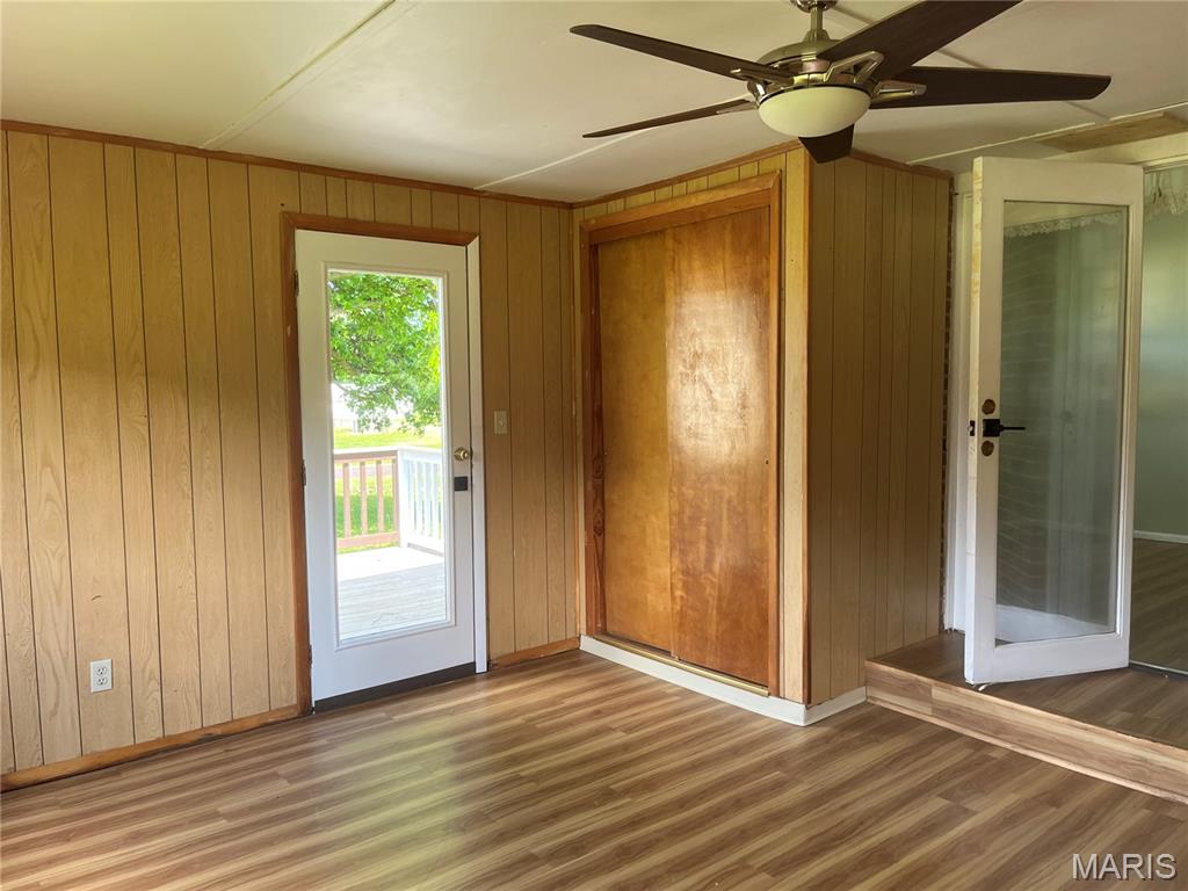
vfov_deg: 53.1
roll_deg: +0.8
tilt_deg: -4.3
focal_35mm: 26
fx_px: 892
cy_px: 446
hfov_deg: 67.3
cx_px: 594
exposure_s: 1/135
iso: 64
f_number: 1.6
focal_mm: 5.1
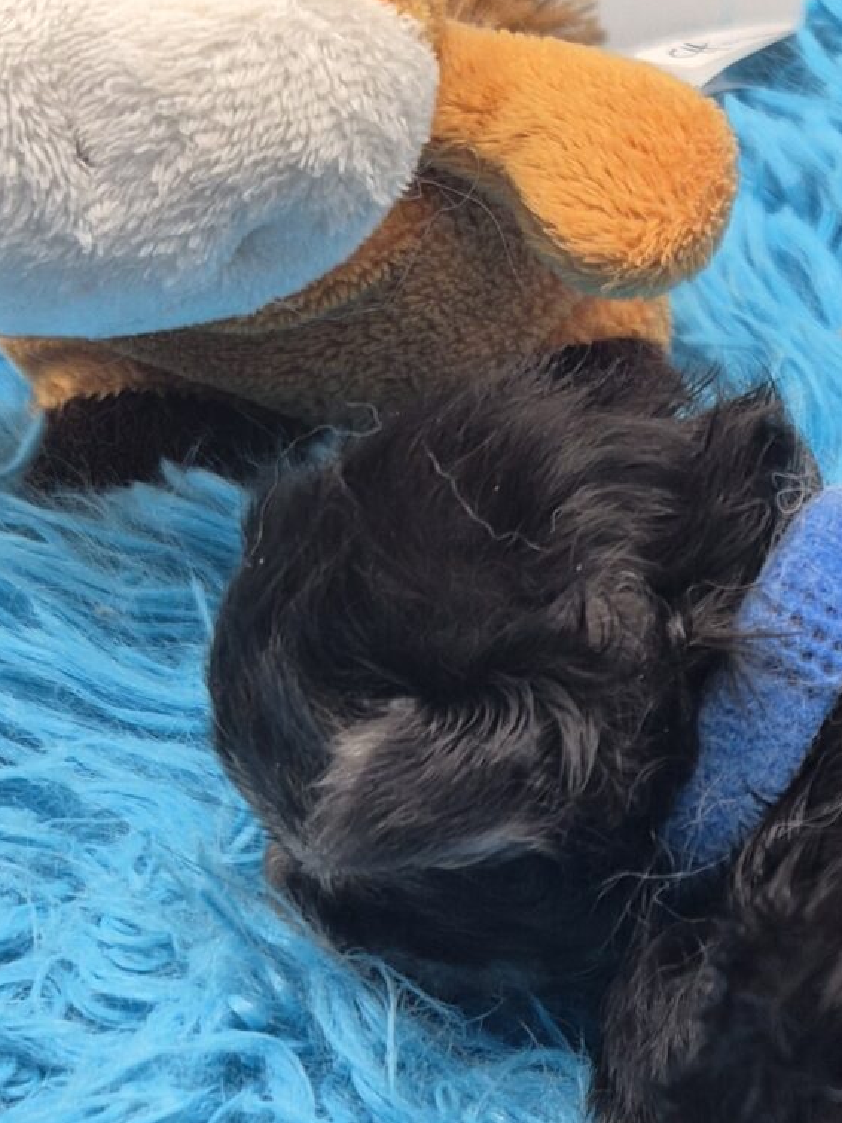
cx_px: 1038
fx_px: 2530
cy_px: 1043
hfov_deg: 17.9
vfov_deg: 24.2
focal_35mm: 78
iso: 25
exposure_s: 1/155
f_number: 1.8
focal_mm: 5.4
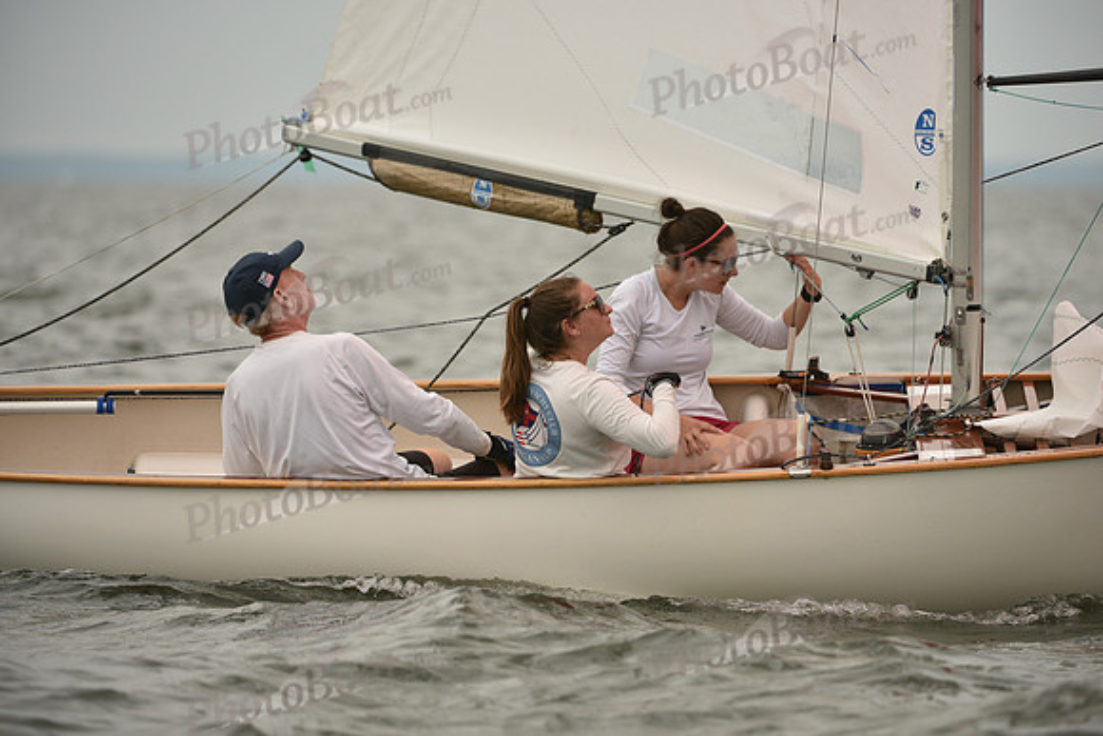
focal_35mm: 310
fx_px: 9500
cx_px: 552
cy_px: 368
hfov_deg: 6.6
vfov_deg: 4.4
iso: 320
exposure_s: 1/1250
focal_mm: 310
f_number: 5
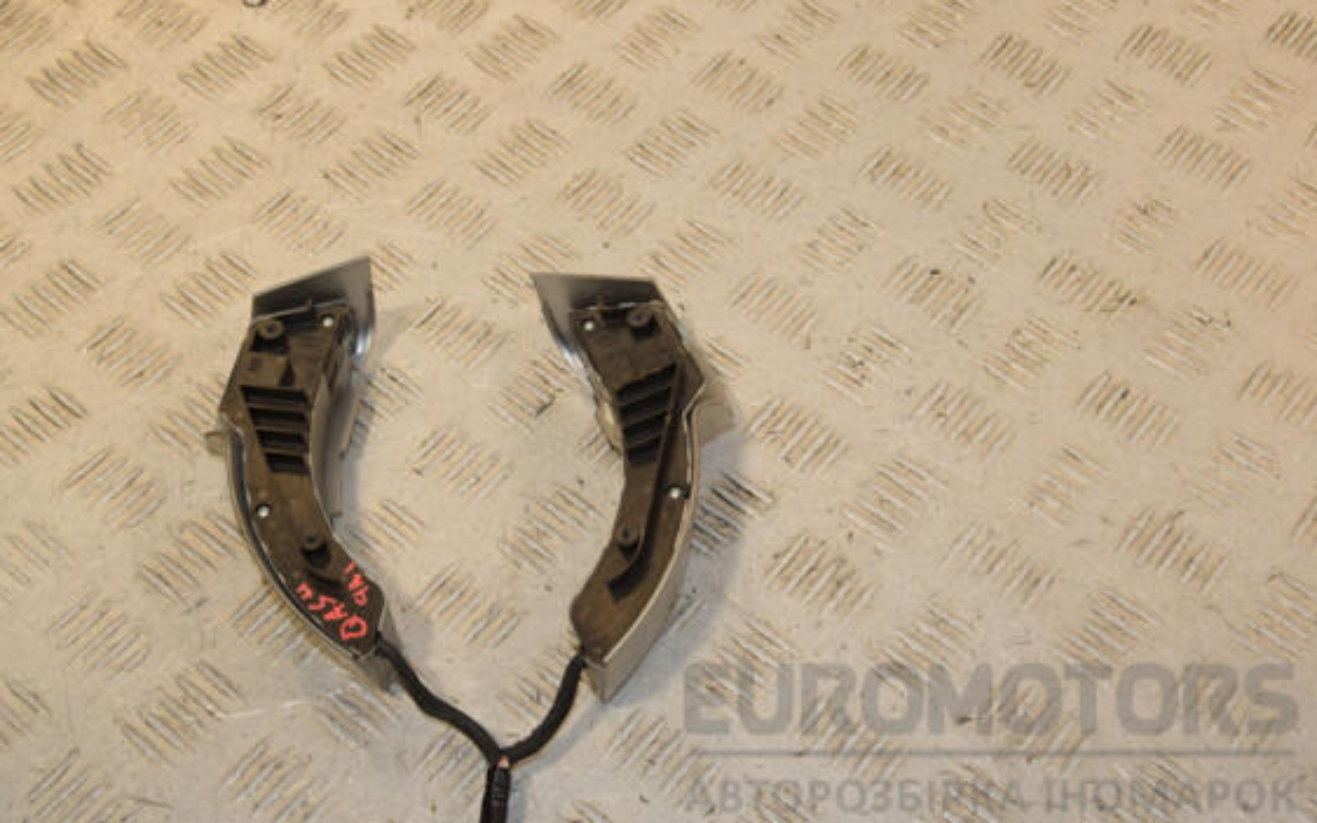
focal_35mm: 49
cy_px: 387
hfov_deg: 41.1
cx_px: 640
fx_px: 1758
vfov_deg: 26.3
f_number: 8
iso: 800
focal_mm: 30
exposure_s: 1/200
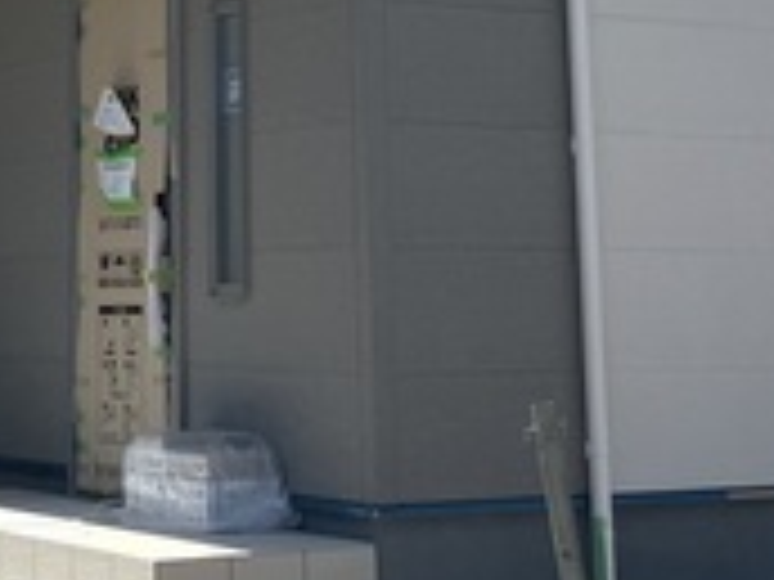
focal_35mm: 104
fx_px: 2325
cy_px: -261
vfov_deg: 13.5
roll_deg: +1.0
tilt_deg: +13.3
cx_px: 122
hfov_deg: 18.7
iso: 32
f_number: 1.8
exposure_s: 1/1946
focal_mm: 3.99
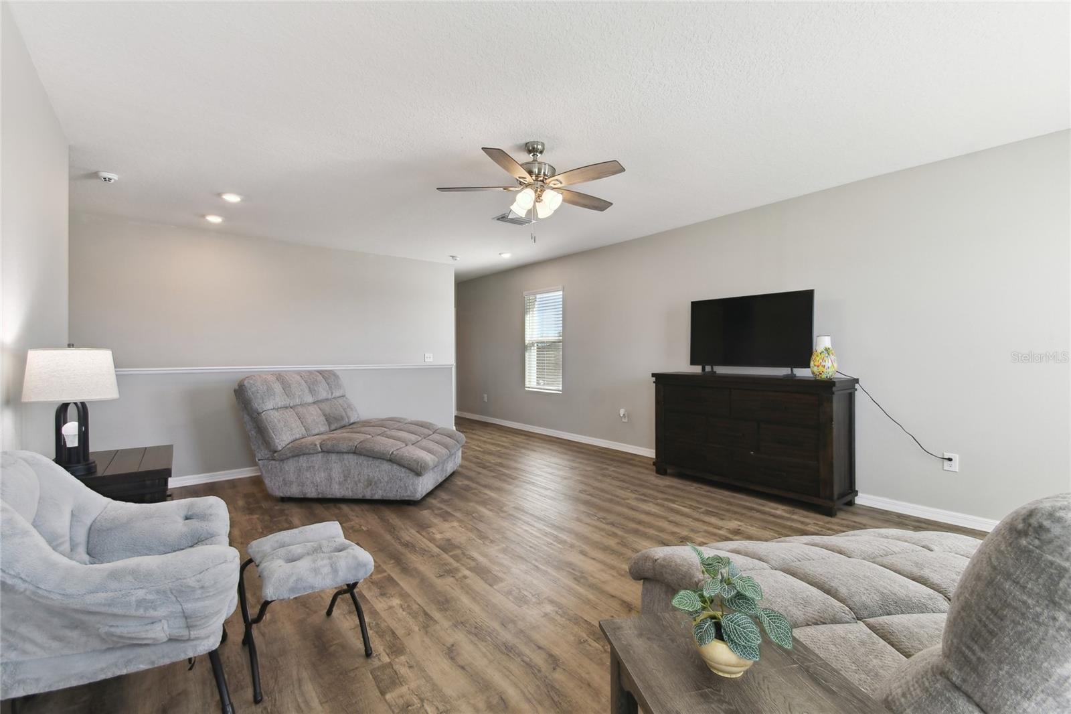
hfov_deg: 100.4
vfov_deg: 77.3
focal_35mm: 15
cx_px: 536
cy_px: 357
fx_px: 446
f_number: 7.1
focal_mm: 10
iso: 100
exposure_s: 1/200
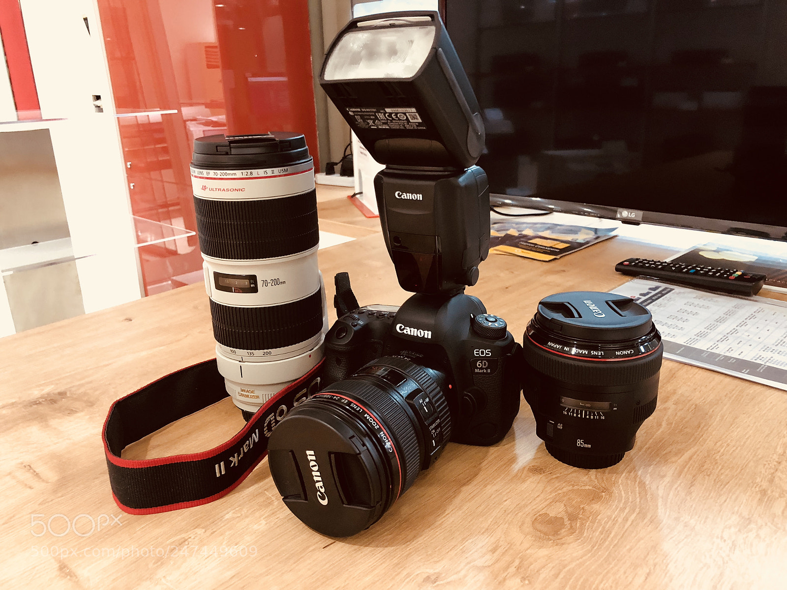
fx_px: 637
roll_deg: +0.4
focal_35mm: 28
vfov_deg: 49.7
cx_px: 394
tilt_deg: -20.1
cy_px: 295
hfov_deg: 63.4
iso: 100
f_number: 1.8
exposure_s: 1/11
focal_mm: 3.99
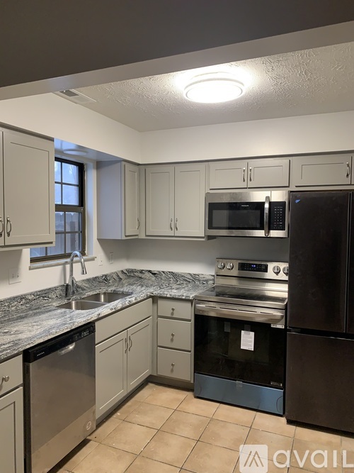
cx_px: 177
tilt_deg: -3.0
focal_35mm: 26
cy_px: 236
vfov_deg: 67.3
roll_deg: -1.2
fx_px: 355
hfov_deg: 53.0
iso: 125
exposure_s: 1/60
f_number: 1.8
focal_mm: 4.25
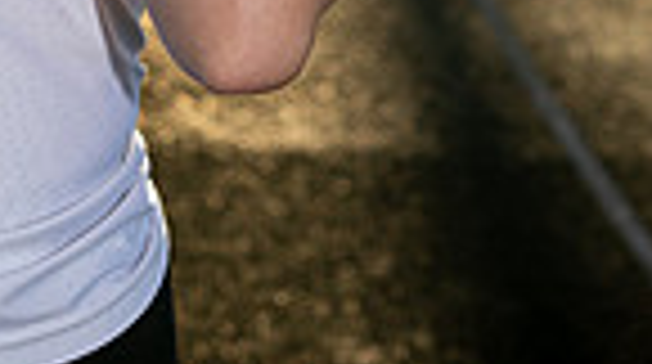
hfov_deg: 11.9
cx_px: -18
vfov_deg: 6.3
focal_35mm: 179
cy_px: -607
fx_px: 3090
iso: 50
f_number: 5
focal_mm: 55
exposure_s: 1/250
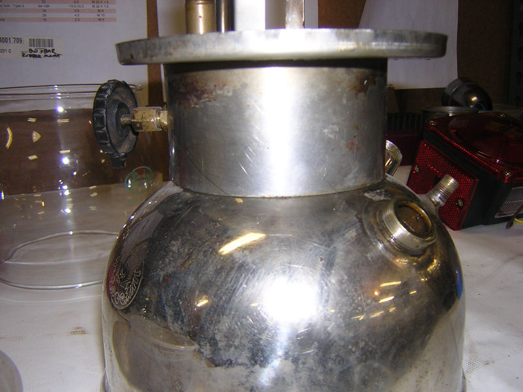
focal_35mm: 36
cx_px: 262
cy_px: 196
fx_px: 544
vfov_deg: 39.7
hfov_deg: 51.4
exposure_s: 1/60.1
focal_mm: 4.7
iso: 100
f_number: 2.6
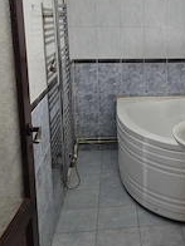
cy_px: 93
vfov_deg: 40.2
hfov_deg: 29.9
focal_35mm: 47
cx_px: 157
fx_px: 335
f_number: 1.8
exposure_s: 1/100
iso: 400
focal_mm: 5.4
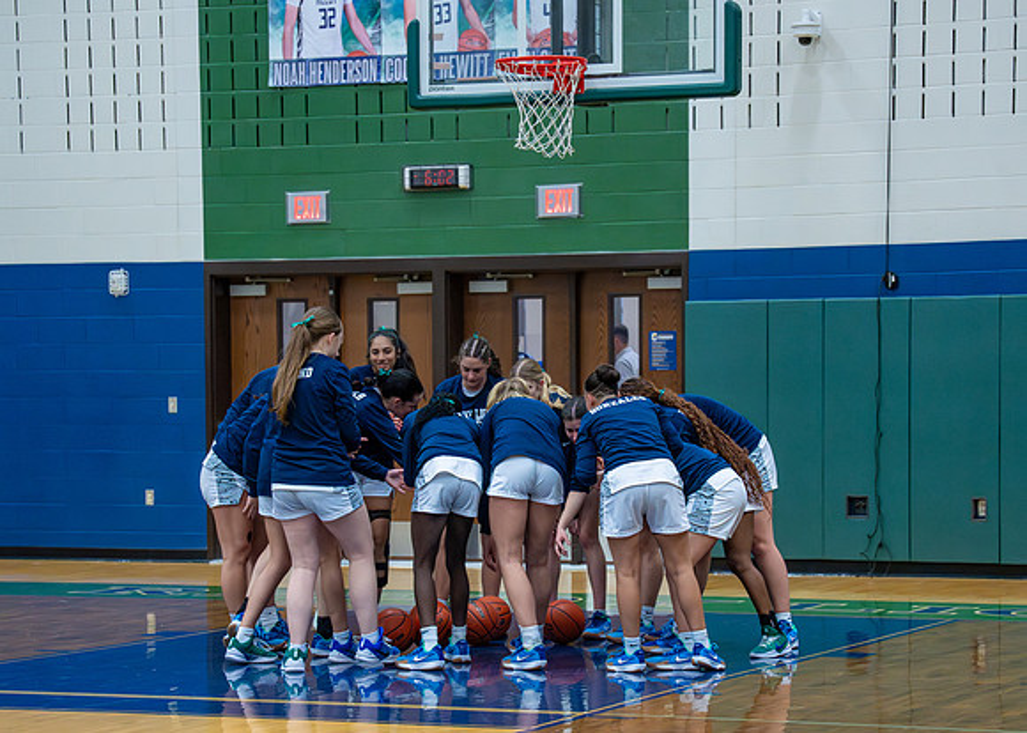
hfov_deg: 19.0
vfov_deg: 13.6
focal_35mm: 105
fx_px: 3076
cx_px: 558
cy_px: 501
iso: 5000
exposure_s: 1/1000
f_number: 2.8
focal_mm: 67.7
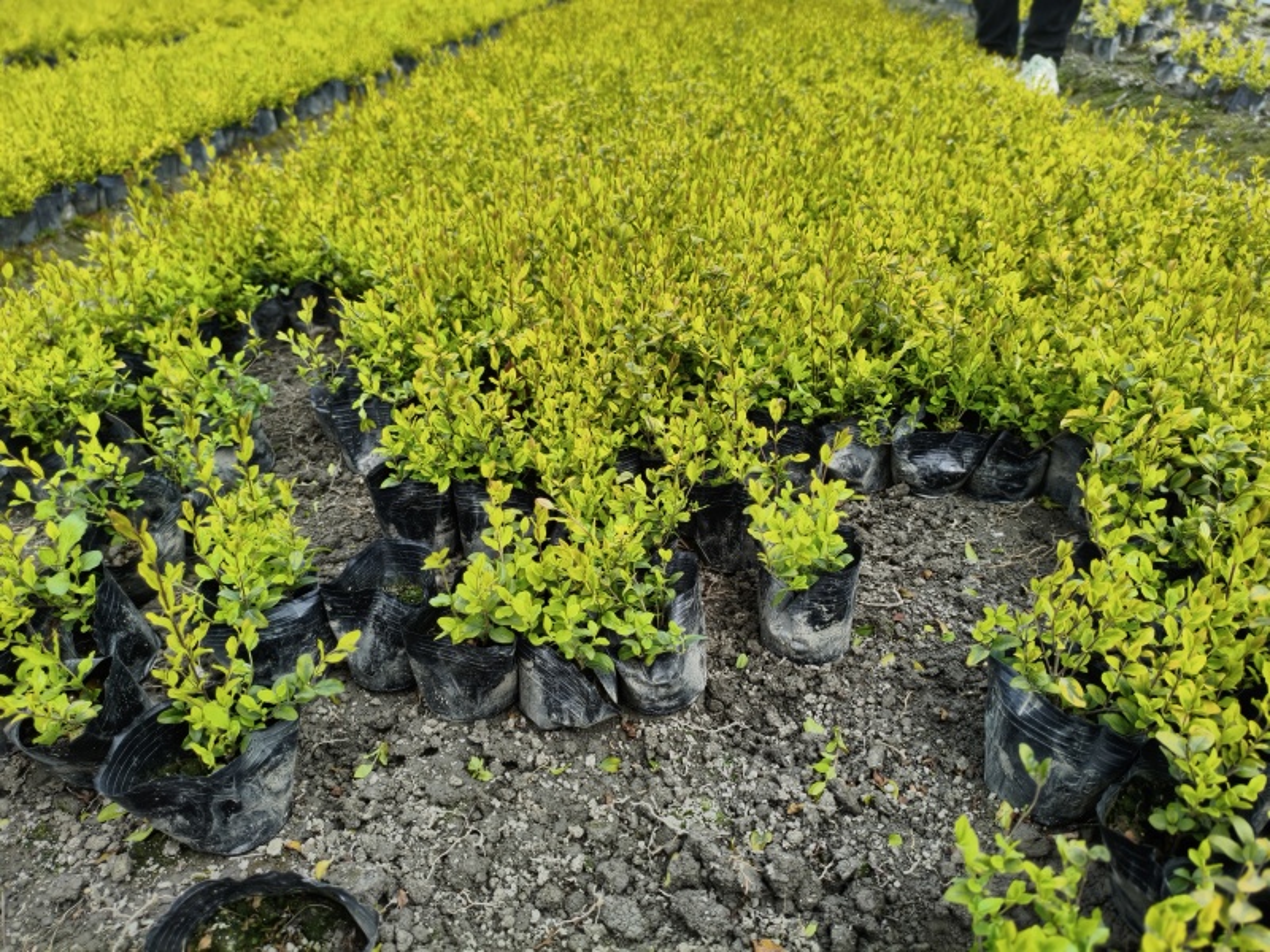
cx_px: 635
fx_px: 954
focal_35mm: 26
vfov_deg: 53.1
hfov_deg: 67.3
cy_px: 476
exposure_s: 1/954
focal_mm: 4.94
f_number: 1.5
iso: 80
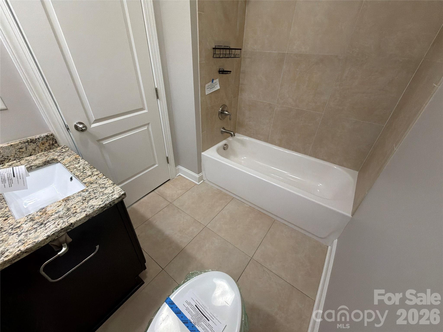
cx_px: 222
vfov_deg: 85.7
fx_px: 179
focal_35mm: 14
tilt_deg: -33.6
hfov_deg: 102.1
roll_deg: -1.3
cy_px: 166
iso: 320
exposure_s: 1/120
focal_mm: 2.22
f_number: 2.2
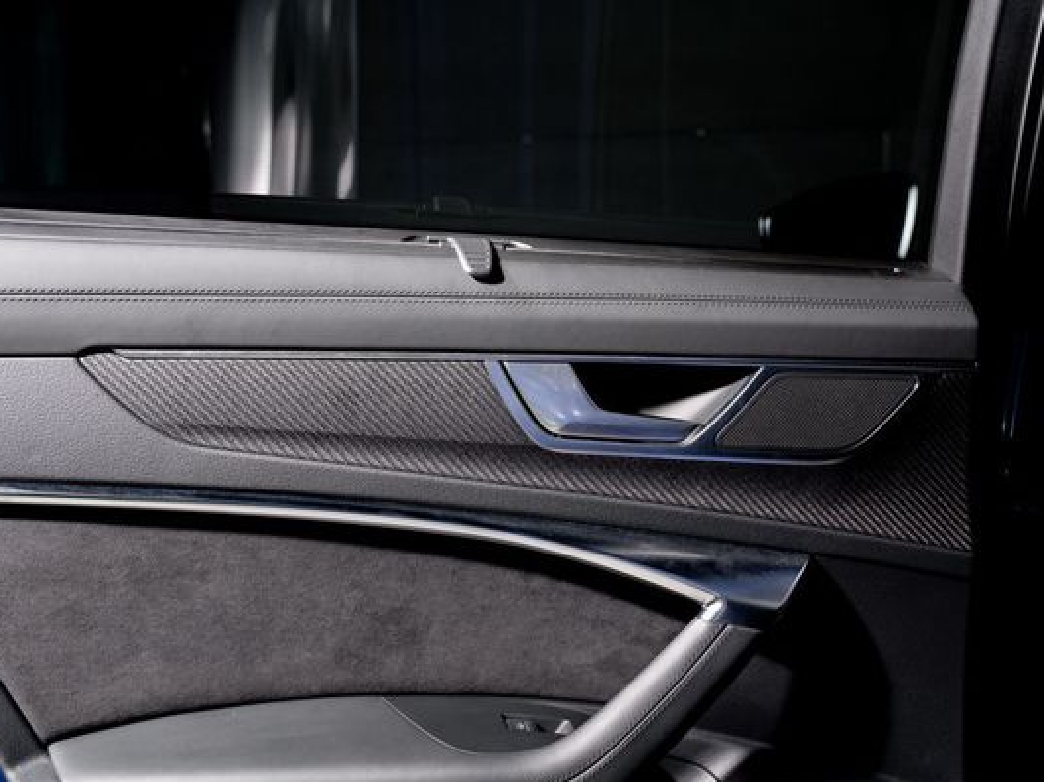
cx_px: 508
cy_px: 389
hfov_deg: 43.9
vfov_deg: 33.6
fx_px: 1296
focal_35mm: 43
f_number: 5.6
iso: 250
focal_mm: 37
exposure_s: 1/160
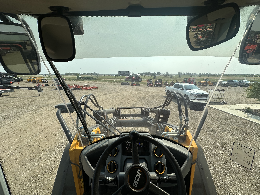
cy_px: 98
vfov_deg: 85.7
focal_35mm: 14
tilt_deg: -11.2
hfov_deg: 102.1
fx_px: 105
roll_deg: -0.3
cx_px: 130
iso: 50
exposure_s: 1/2506
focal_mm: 2.22
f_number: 2.2
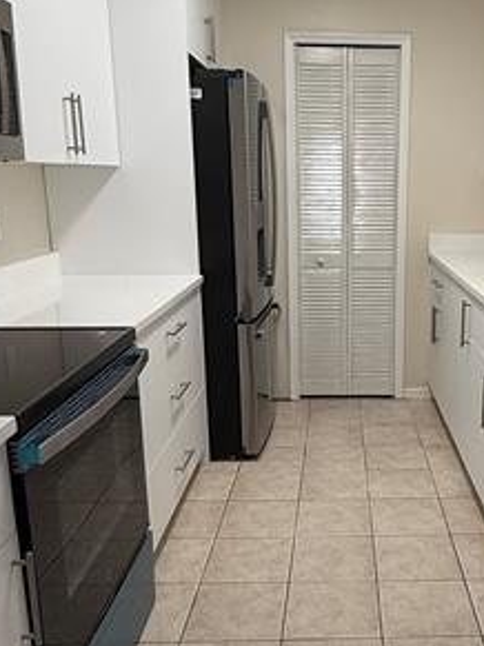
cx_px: 364
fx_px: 690
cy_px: 346
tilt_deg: -12.8
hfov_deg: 37.7
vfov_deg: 50.1
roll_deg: -0.5
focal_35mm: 37
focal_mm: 2.22
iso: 200
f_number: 2.2
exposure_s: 1/101
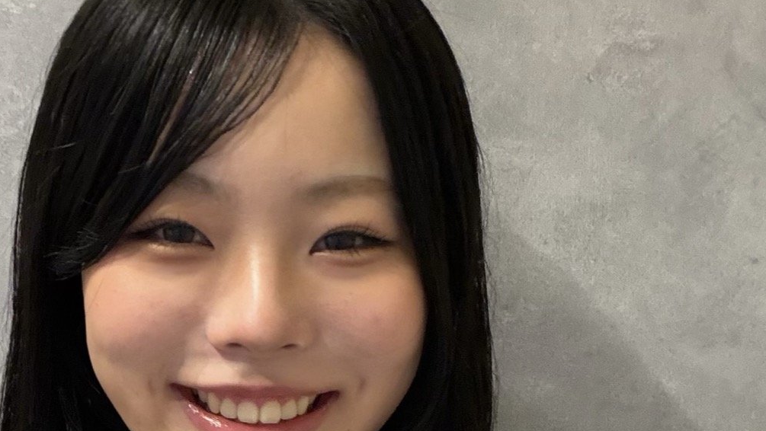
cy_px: 452
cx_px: 269
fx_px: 1321
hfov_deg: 32.1
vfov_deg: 18.0
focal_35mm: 65
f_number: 1.9
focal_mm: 2.71
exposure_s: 1/60
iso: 200
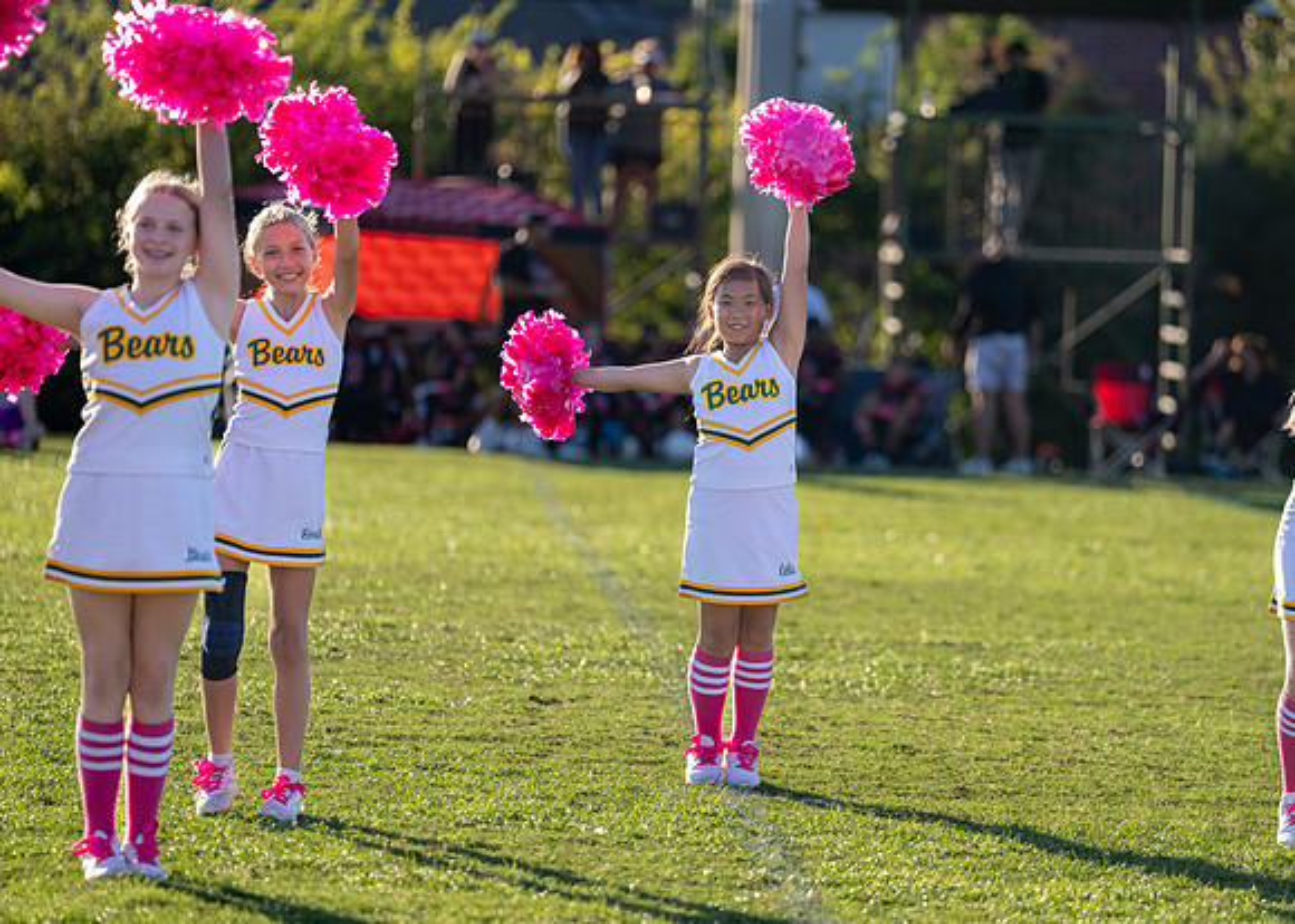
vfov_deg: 7.5
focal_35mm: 193
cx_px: 743
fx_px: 7084
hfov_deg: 10.4
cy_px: 428
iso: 500
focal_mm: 171
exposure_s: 1/2500
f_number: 2.8
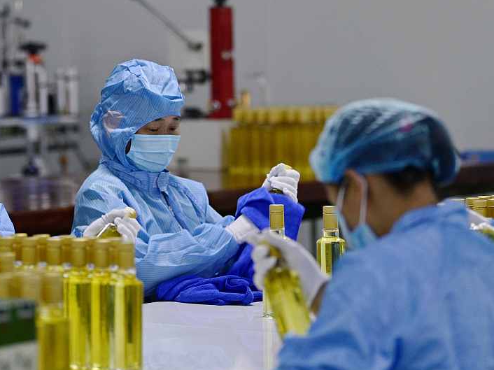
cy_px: 98
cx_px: 197
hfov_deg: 10.8
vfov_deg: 8.1
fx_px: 2611
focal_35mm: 183
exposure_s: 1/160
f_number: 2.8
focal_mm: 112
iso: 1000
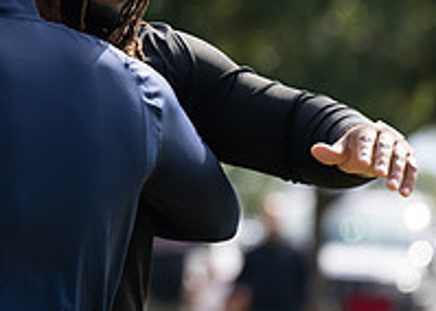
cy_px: 61
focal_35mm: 519
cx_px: 2
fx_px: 6424
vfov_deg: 2.8
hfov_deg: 3.9
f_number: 2.8
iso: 100
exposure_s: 1/1000
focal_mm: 144
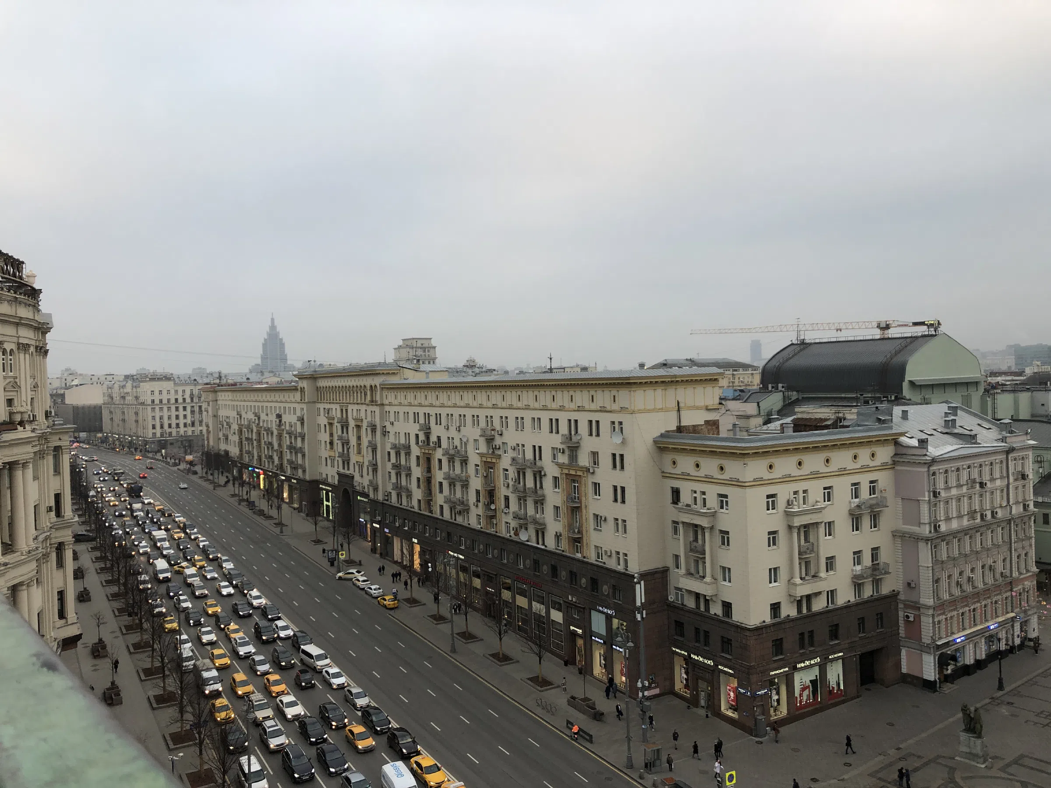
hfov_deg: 63.4
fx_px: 850
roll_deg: +1.4
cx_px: 526
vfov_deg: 49.7
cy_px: 394
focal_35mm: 28
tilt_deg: -1.5
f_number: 1.8
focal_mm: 4
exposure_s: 1/100
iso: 25
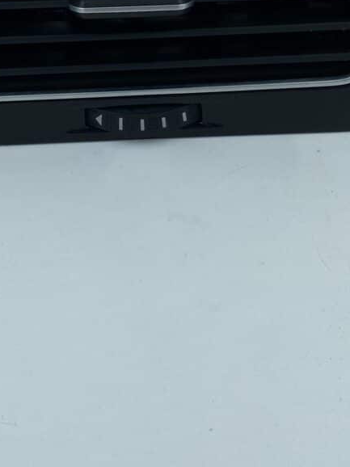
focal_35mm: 66
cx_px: 136
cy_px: 25
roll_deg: +3.9
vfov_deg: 28.0
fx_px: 890
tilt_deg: -41.8
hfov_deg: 22.2
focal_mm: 4.25
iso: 32
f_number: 1.8
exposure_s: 1/693
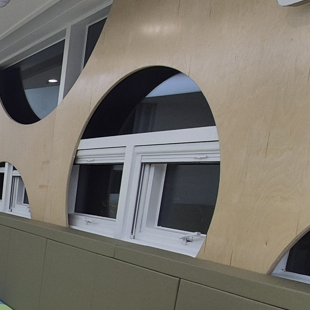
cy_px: 256
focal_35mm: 45
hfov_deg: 24.8
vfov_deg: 36.1
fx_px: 456
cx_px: -194
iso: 50
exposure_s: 1/195
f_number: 2.2
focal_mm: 2.2
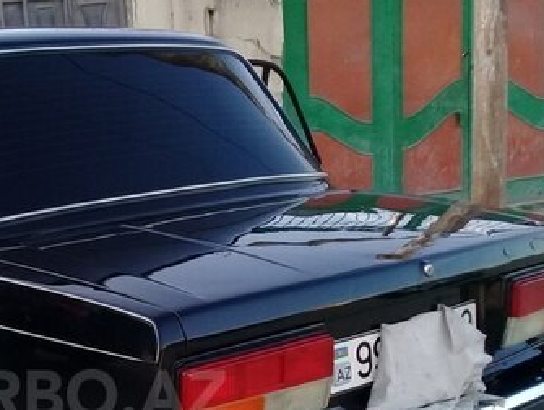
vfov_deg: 23.2
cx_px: 60
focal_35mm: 61
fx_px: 960
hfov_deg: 30.3
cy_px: 395
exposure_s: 1/286
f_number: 2.2
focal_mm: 3.3
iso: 64
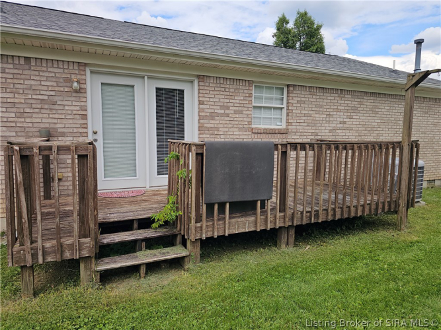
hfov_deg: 73.9
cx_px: 220
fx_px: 293
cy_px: 165
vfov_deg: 58.9
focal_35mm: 23
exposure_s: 1/577
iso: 10
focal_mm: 6.3
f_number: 1.7
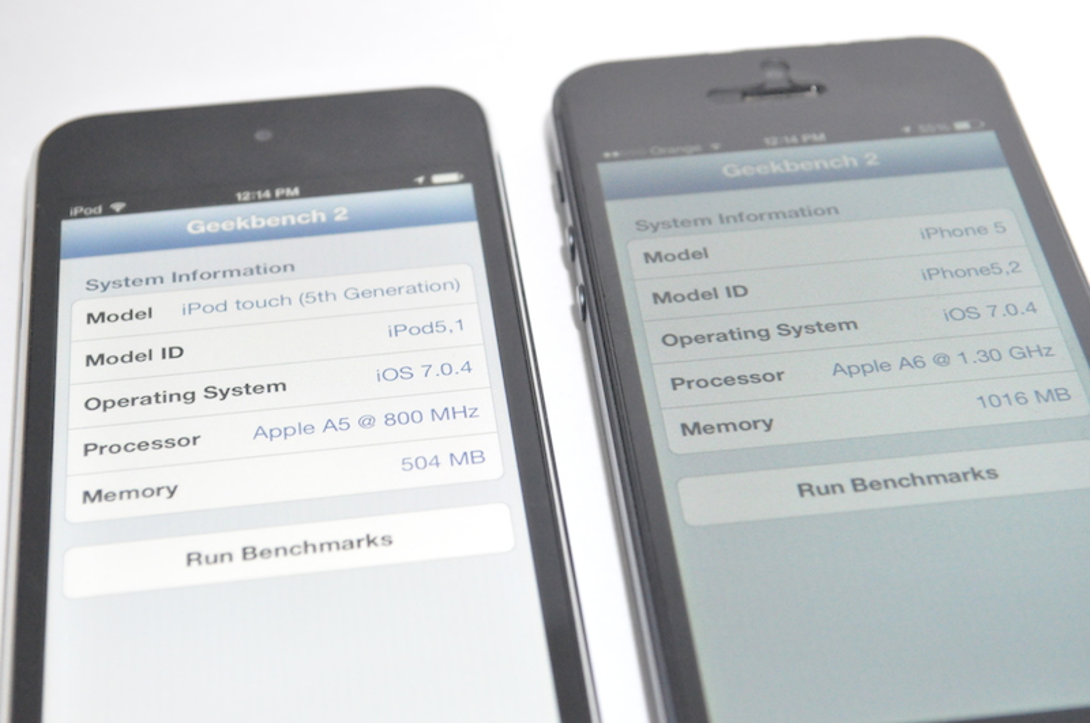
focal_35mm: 72
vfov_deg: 18.9
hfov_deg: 28.1
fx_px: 2177
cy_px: 362
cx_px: 545
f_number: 9
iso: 4000
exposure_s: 1/60
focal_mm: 48
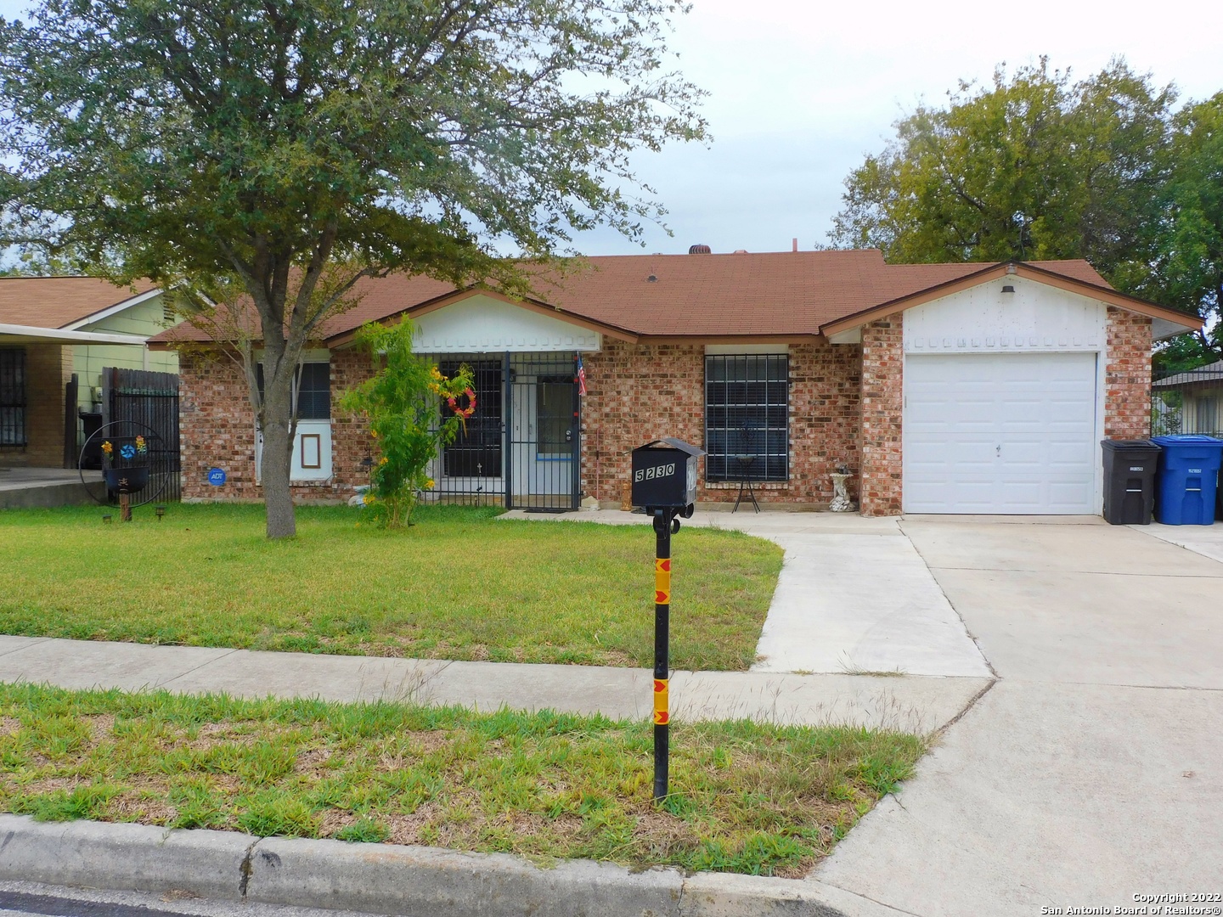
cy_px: 458
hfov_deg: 55.4
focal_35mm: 33
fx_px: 1166
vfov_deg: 42.9
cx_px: 612
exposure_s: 1/500
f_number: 3.6
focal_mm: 5.9
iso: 125
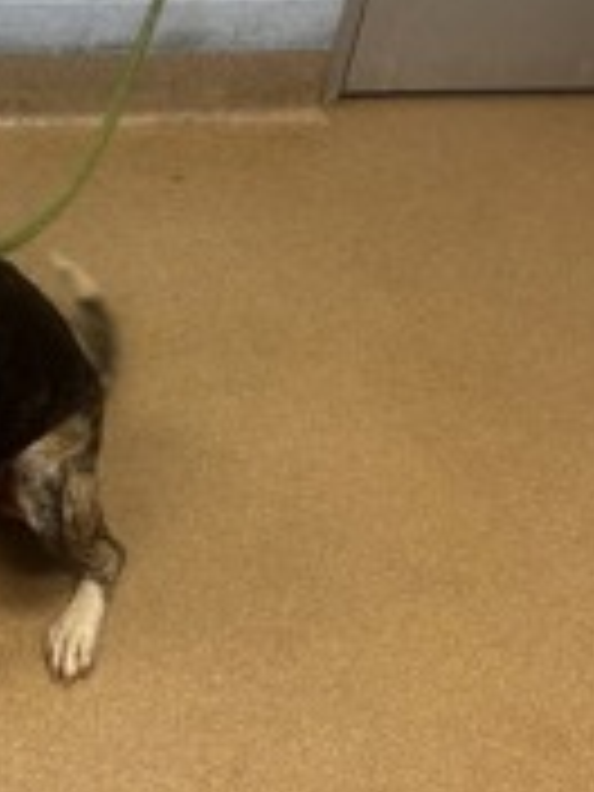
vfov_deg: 31.1
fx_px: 1419
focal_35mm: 62
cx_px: 29
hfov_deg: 22.9
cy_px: 338
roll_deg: -6.0
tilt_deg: -40.4
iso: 100
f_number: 1.6
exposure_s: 1/63
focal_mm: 5.96
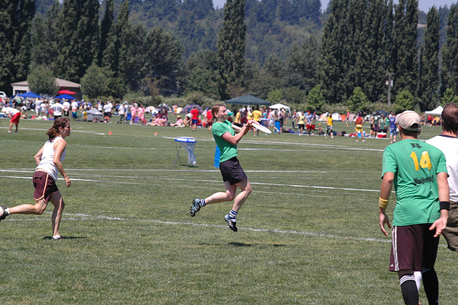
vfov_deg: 8.3
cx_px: 229
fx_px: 2098
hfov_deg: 12.5
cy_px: 152
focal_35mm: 165
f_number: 8
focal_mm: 110
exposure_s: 1/400
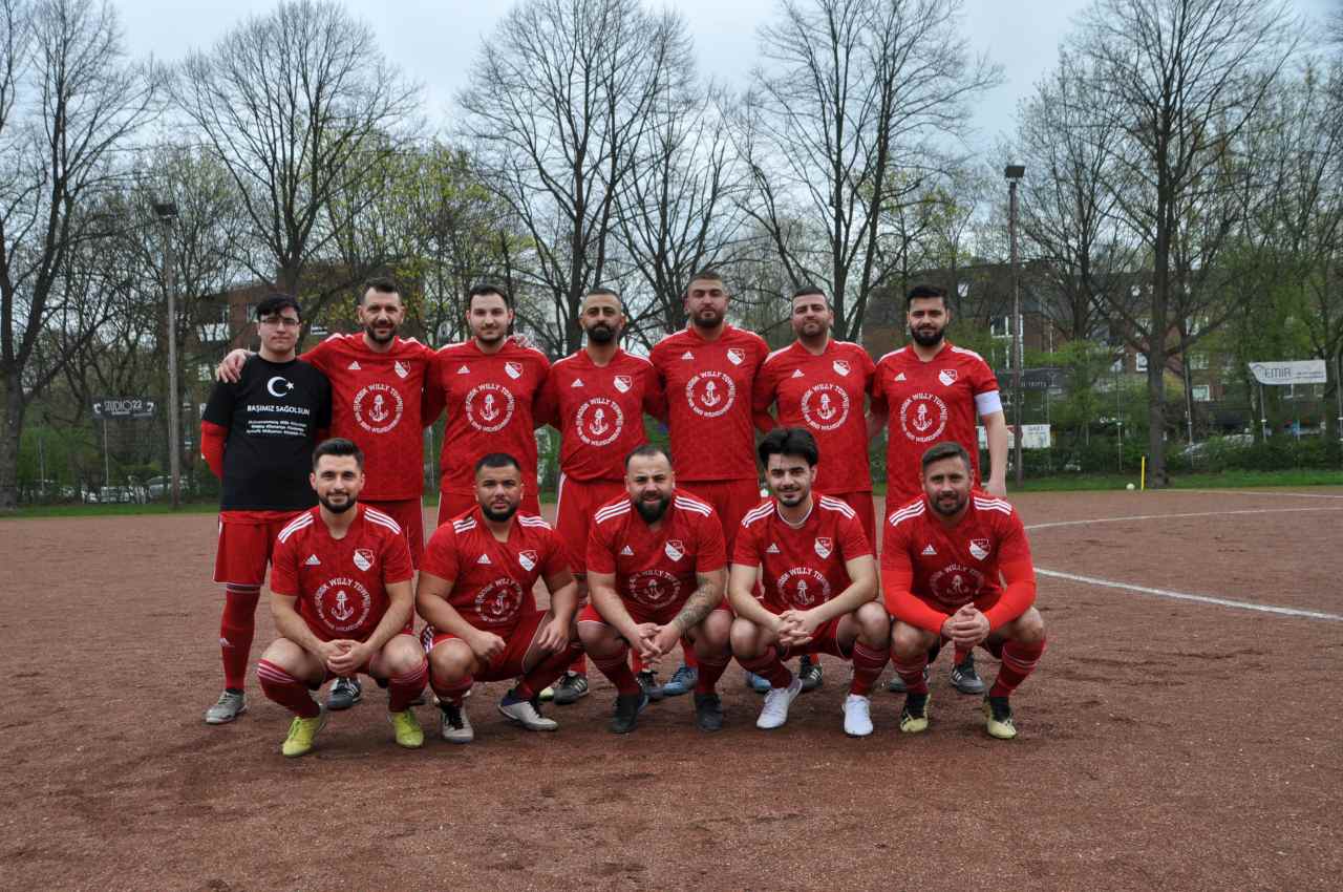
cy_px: 446
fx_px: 1397
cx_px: 672
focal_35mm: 38
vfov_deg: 35.4
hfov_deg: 51.3
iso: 200
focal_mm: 25
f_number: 8
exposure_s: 1/250
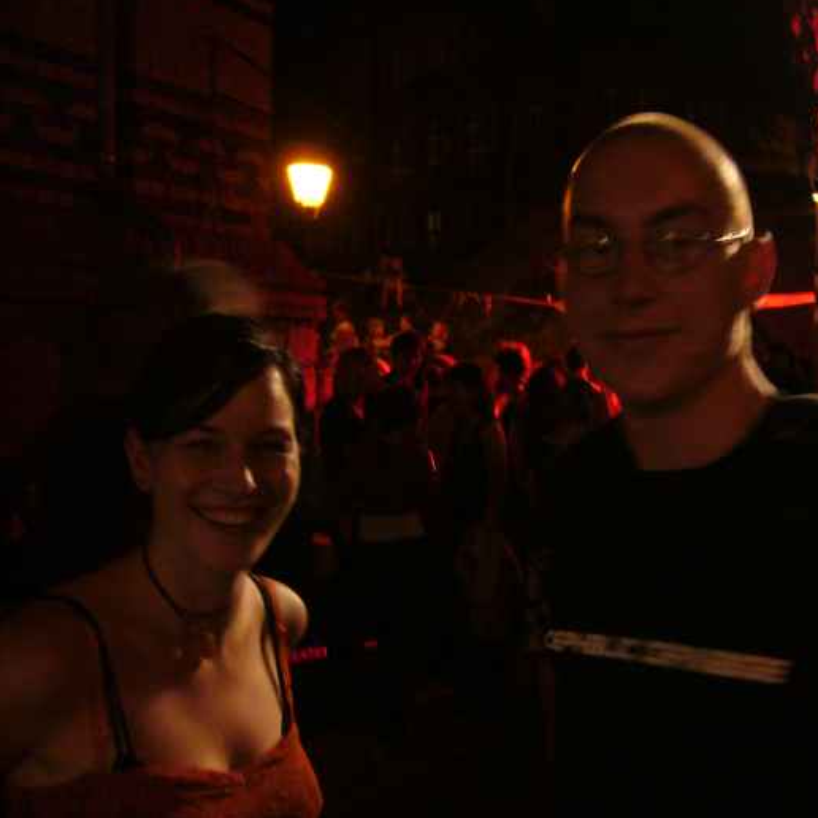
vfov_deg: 40.0
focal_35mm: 42
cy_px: 403
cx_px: 526
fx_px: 1123
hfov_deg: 39.7
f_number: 2.8
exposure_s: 1/8
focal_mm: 5.8
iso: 200
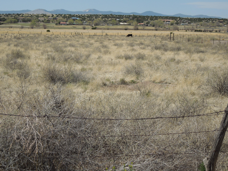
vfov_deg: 21.3
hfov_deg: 28.2
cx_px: 114
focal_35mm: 69
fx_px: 454
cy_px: 86
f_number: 8.8
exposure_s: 1/250
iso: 100
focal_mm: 12.5
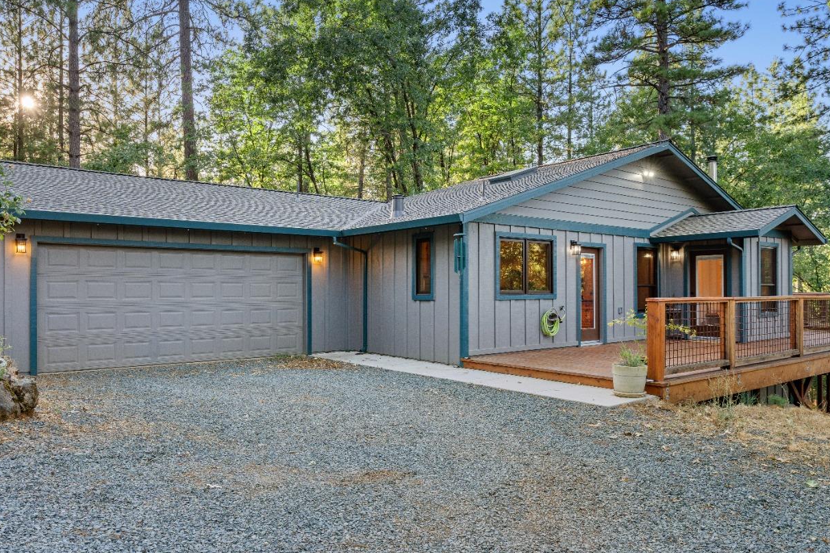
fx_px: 599
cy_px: 293
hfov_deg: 69.4
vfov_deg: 49.5
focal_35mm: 26
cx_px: 429
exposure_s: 1/30
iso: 320
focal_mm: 21
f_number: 8
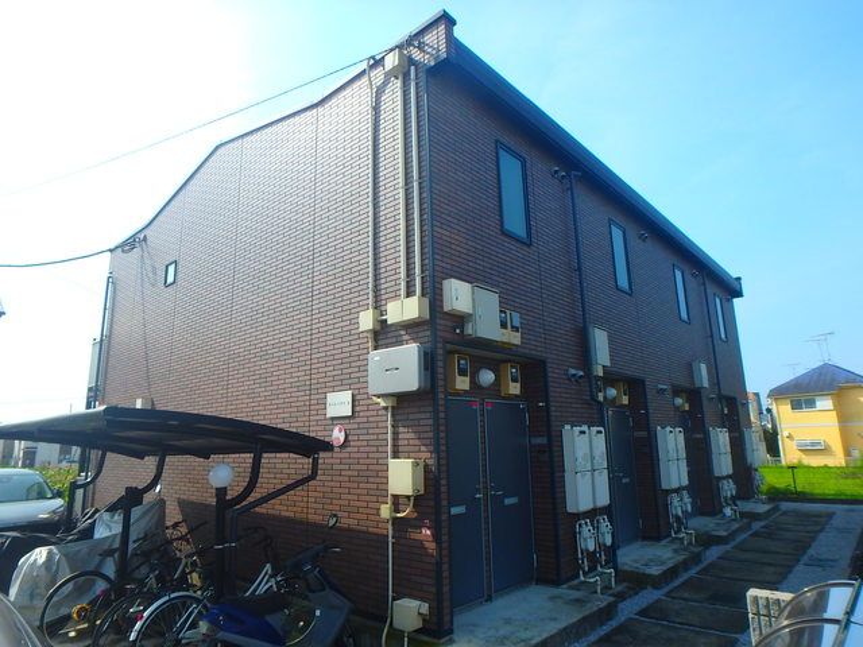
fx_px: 524
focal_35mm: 21
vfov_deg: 63.4
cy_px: 324
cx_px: 432
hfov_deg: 79.0
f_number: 3.5
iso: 125
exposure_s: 1/800
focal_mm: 3.7
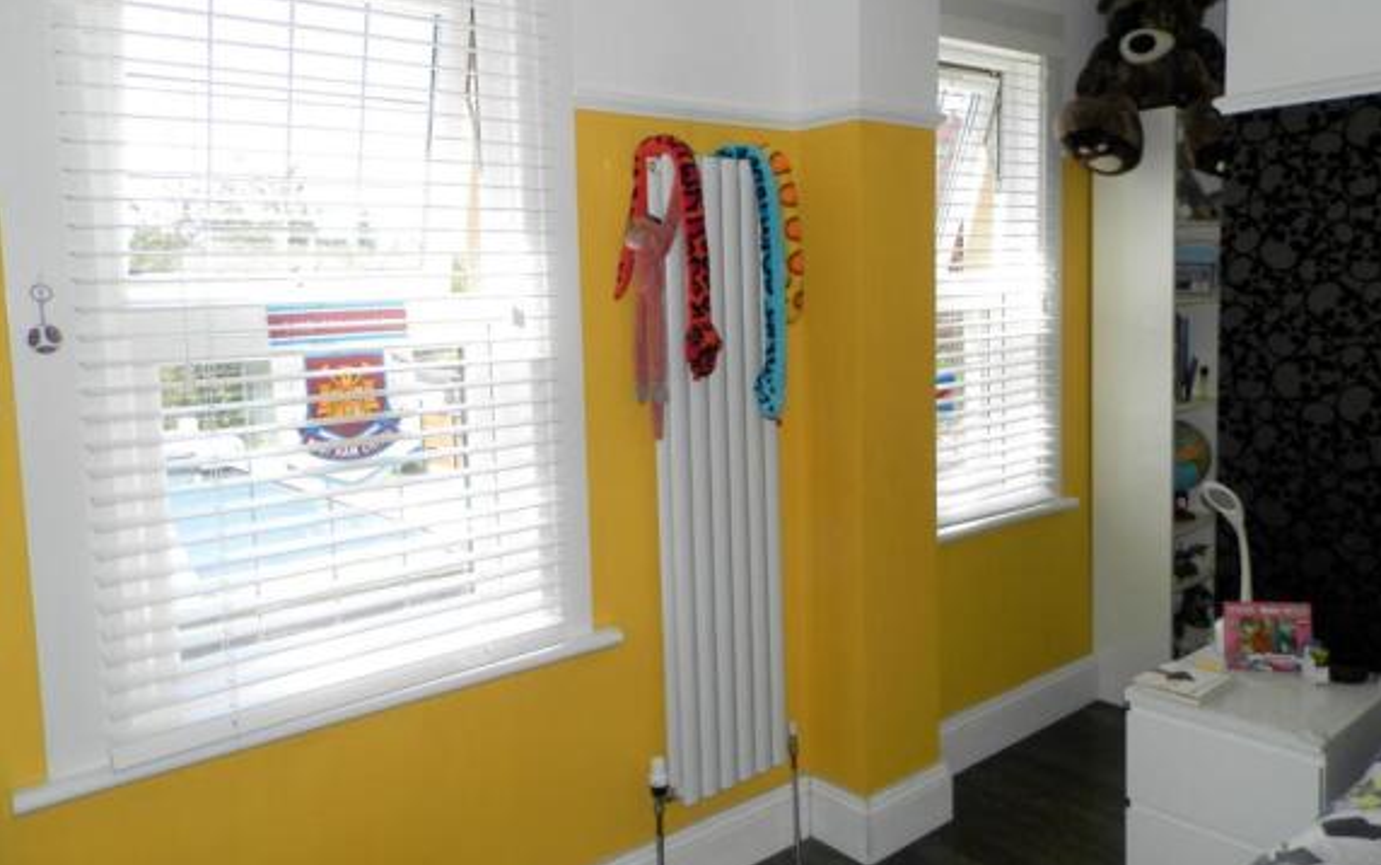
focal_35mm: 27
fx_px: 1017
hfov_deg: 68.4
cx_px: 701
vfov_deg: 46.0
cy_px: 388
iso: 80
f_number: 3.1
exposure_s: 1/160
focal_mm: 4.5
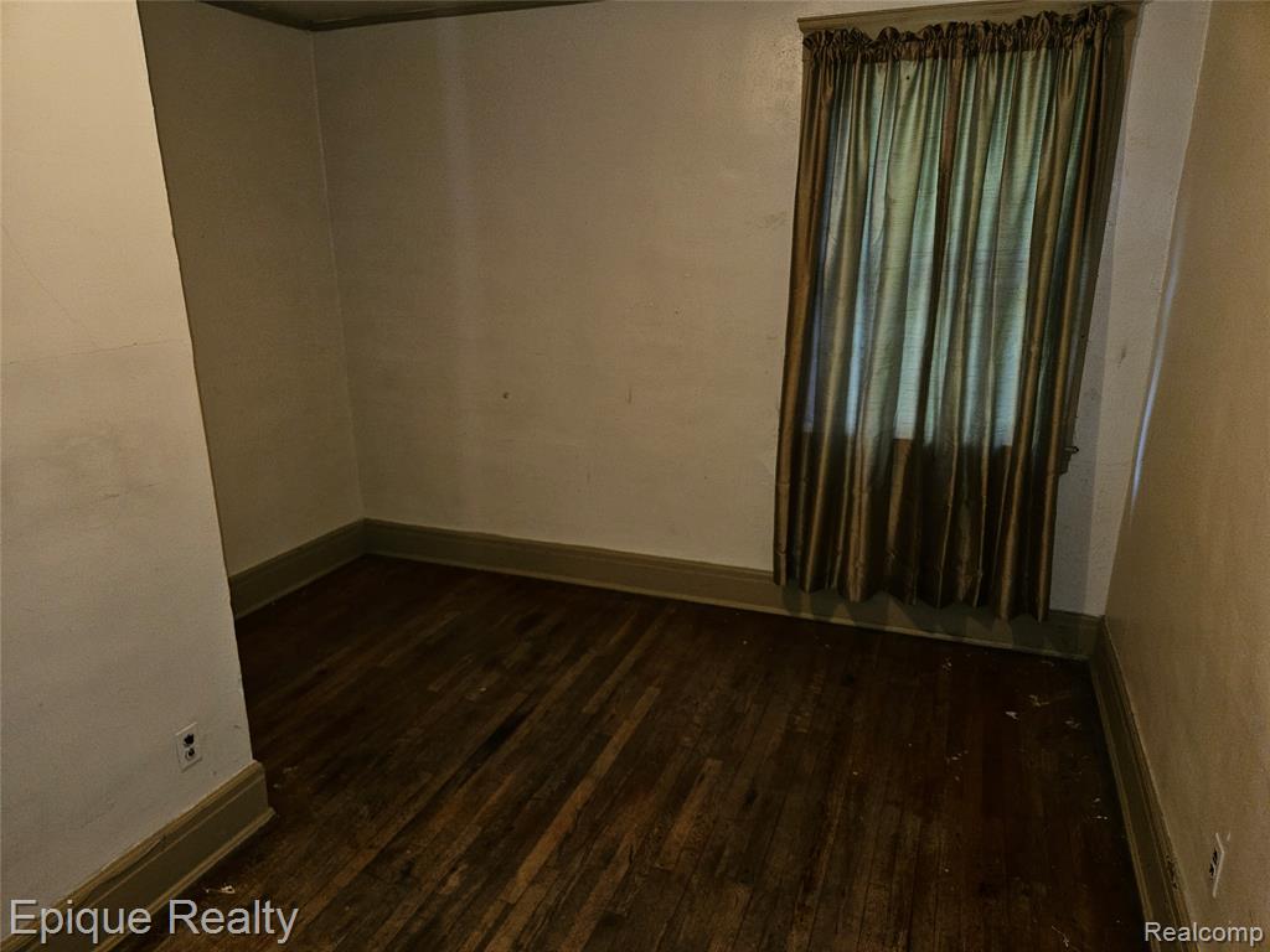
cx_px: 635
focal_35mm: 23
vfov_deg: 58.9
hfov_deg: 73.9
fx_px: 844
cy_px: 476
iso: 125
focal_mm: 5.4
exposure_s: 1/17.2
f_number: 1.8
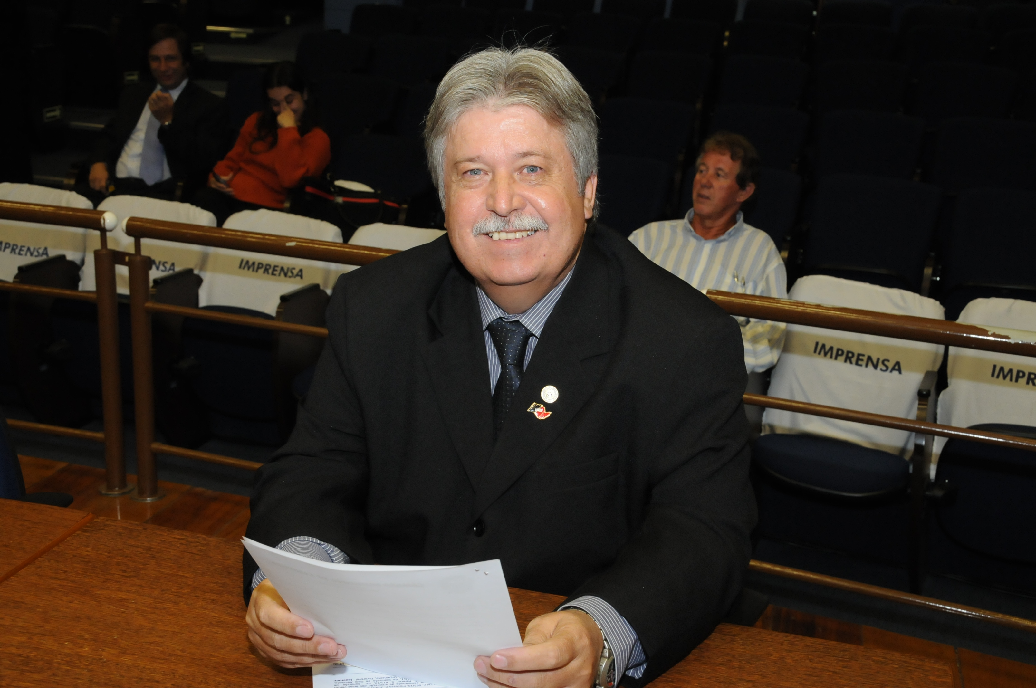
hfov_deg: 45.0
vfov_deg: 30.8
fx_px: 1250
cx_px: 518
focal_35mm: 44
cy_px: 344
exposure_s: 1/80
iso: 1250
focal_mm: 29
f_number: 8
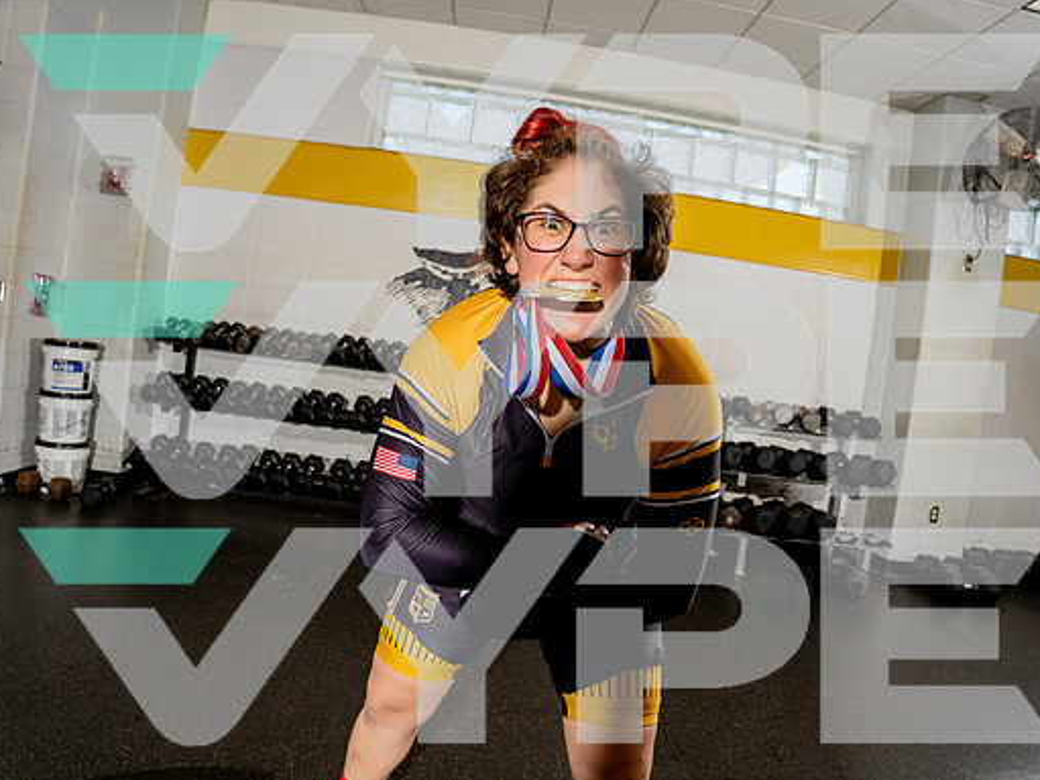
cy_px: 390
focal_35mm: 24
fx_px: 721
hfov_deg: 71.6
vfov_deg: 56.8
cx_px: 543
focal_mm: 22
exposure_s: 1/200
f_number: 5.6
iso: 200
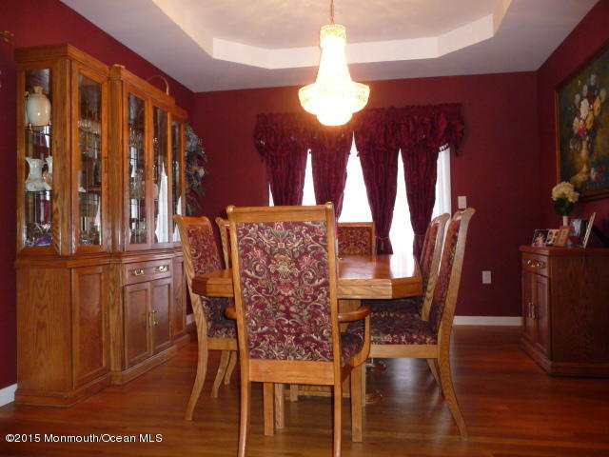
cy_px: 228
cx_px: 304
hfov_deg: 63.4
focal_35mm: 28
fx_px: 493
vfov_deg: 49.7
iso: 400
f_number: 3.3
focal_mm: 4.7
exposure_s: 1/30
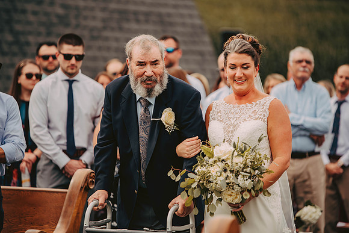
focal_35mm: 200
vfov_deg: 6.9
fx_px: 1939
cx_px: 174
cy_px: 116
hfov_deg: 10.3
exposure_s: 1/1000
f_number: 2.8
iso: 200
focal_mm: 200
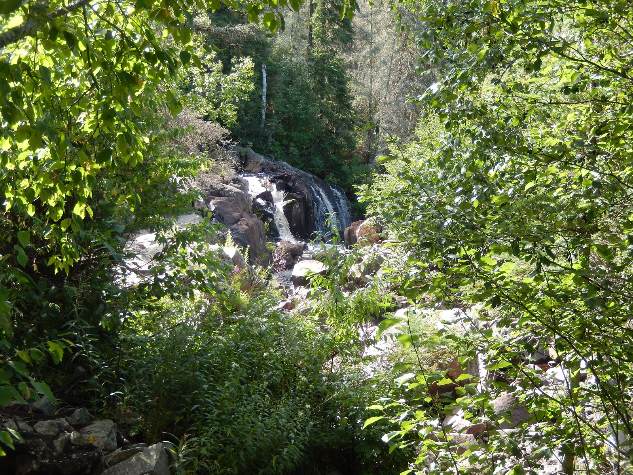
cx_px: 316
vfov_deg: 21.9
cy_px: 238
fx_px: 1225
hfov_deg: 29.0
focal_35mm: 67
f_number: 4.8
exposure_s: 1/100
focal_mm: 12
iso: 125
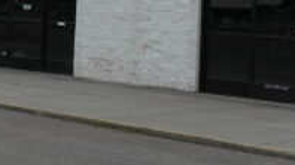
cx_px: -43
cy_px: -48
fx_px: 954
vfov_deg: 9.7
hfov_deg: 16.9
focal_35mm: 122
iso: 100
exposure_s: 1/250
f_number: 6.3
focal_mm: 20
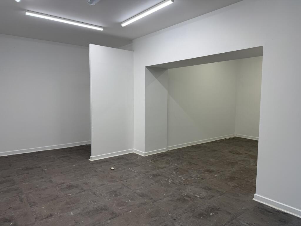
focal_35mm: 24
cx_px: 150
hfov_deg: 71.6
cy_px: 113
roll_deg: -1.0
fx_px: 209
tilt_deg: -4.7
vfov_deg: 56.8
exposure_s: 1/307
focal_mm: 6.76
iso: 80
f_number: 1.78
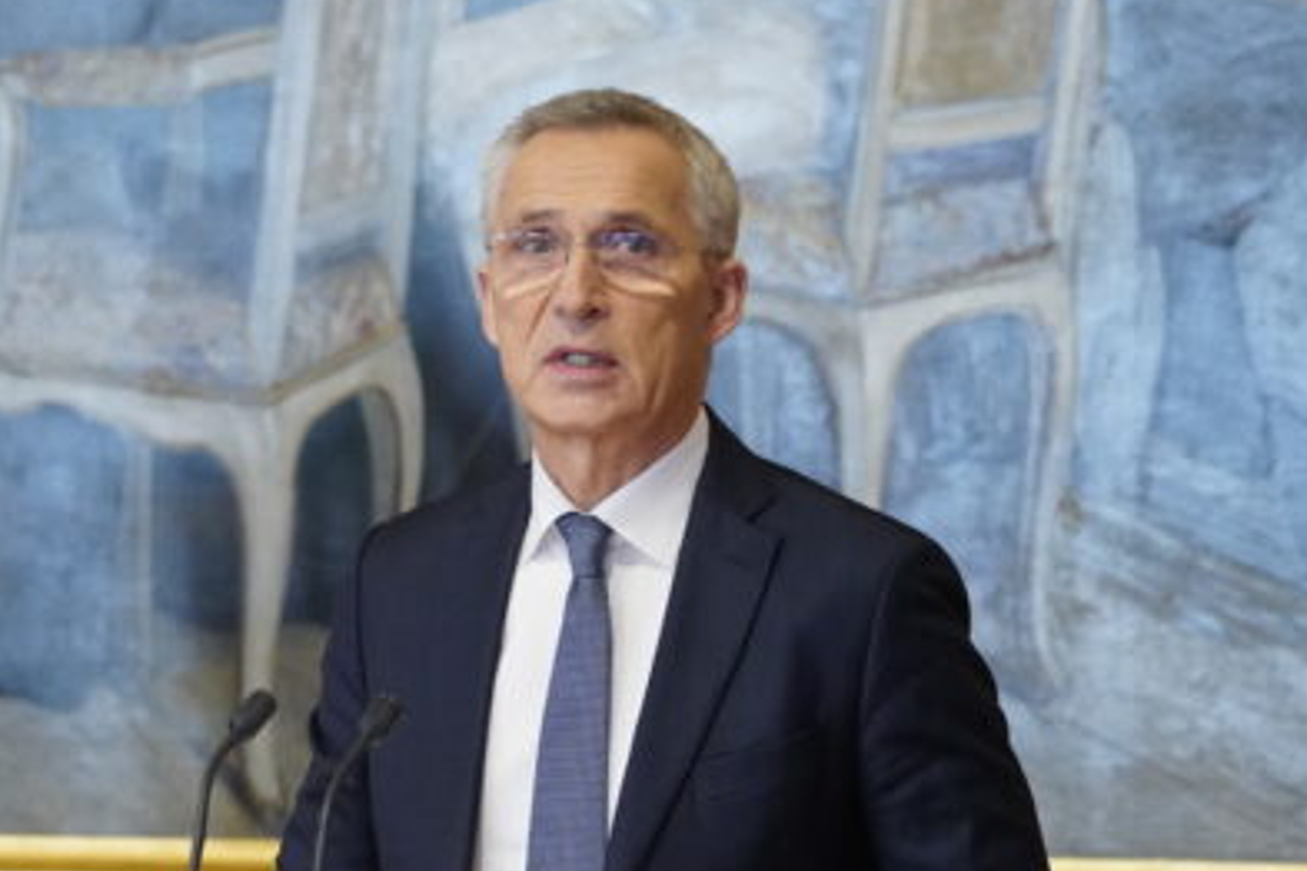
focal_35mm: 500
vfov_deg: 2.7
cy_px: 645
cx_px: 123
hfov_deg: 4.1
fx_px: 18151
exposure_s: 1/250
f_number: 4
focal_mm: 182
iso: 4000
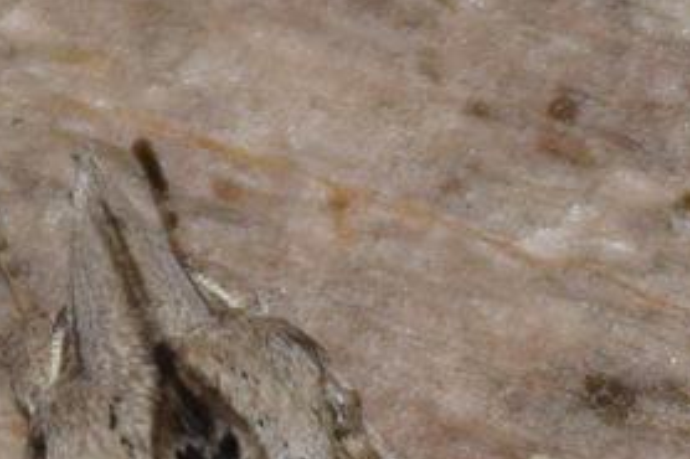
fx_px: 13906
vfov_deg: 1.9
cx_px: 407
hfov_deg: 2.8
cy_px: 744
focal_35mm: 726
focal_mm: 140
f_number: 7.1
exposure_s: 1/60
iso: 320
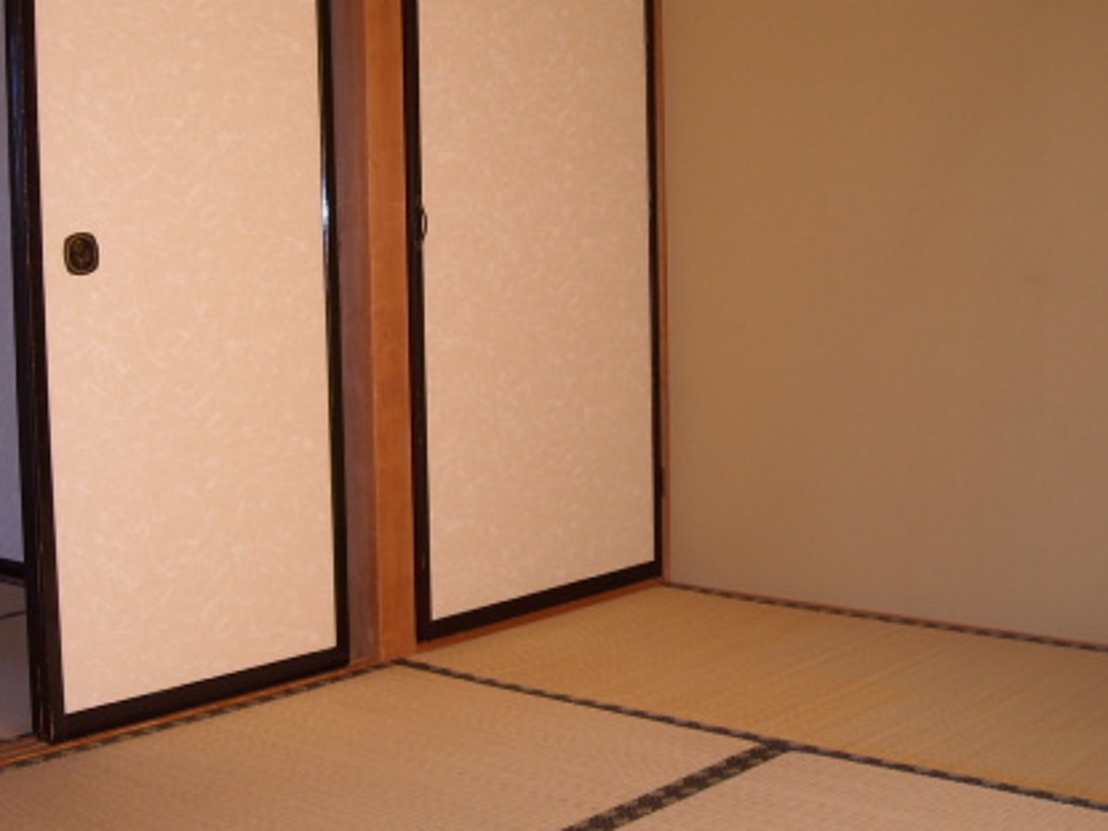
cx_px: 473
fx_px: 1728
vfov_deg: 27.0
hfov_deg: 35.5
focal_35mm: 54
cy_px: 323
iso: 64
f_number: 2.8
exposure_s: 1/60
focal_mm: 5.7
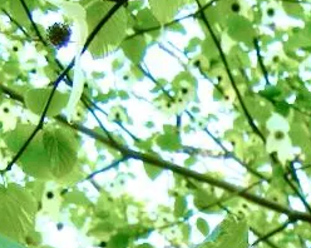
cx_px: 469
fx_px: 1113
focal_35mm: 121
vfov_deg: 11.9
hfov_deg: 14.8
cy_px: 422
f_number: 3.5
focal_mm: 5.4
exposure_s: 1/240
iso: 160
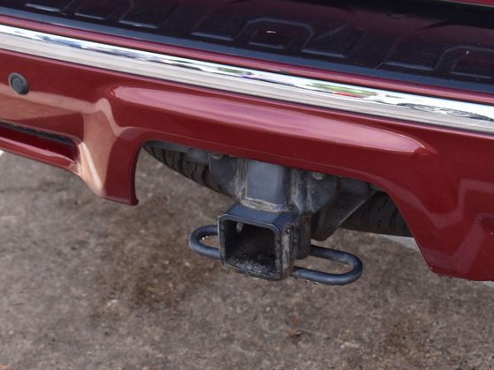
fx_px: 1292
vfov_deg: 16.3
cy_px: 186
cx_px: 241
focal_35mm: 91
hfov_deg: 21.6
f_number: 9
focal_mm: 55
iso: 400
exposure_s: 1/125
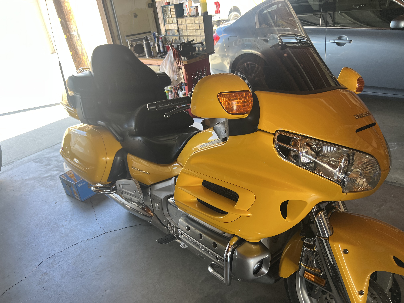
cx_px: 202
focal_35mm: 26
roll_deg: +8.6
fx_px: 303
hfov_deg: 67.3
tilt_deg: -27.5
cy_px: 152
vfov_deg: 53.1
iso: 64
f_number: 1.5
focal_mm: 5.7
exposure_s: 1/121
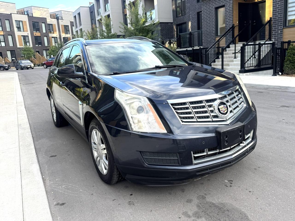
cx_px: 148
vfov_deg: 56.8
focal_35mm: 24
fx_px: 205
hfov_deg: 71.6
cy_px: 110
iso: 80
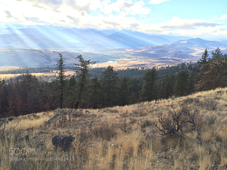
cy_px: 85
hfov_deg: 61.7
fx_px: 190
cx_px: 114
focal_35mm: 29
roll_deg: -1.7
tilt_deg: -10.6
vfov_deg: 48.2
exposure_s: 1/258
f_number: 2.2
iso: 32
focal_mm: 4.15
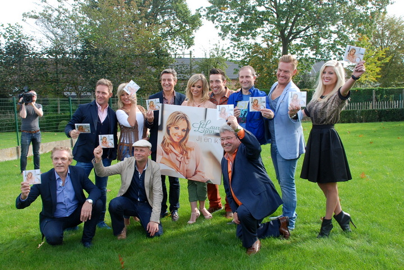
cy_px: 135
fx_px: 371
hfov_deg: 57.2
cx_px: 202
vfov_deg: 40.1
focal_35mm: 33
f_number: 7.1
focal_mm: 22
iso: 320
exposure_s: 1/200
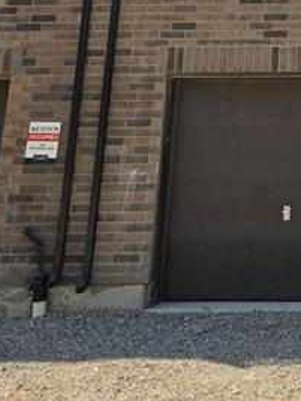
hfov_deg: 20.4
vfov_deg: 25.7
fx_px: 765
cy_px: -102
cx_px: 388
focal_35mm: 66
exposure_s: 1/4889
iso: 80
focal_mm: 6.3
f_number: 1.7
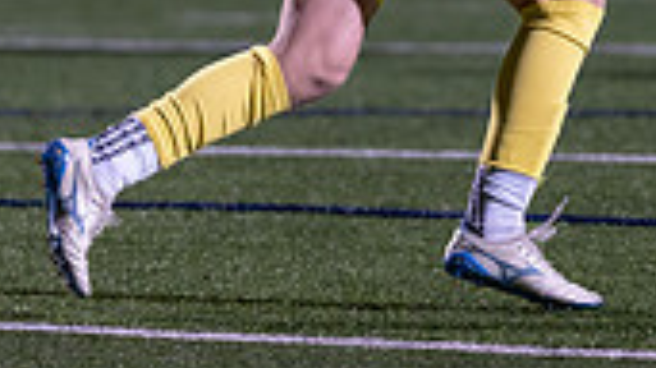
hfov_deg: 3.5
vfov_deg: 2.0
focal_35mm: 609
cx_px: 351
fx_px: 10588
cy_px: -258
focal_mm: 135
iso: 1250
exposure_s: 1/1000
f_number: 1.8
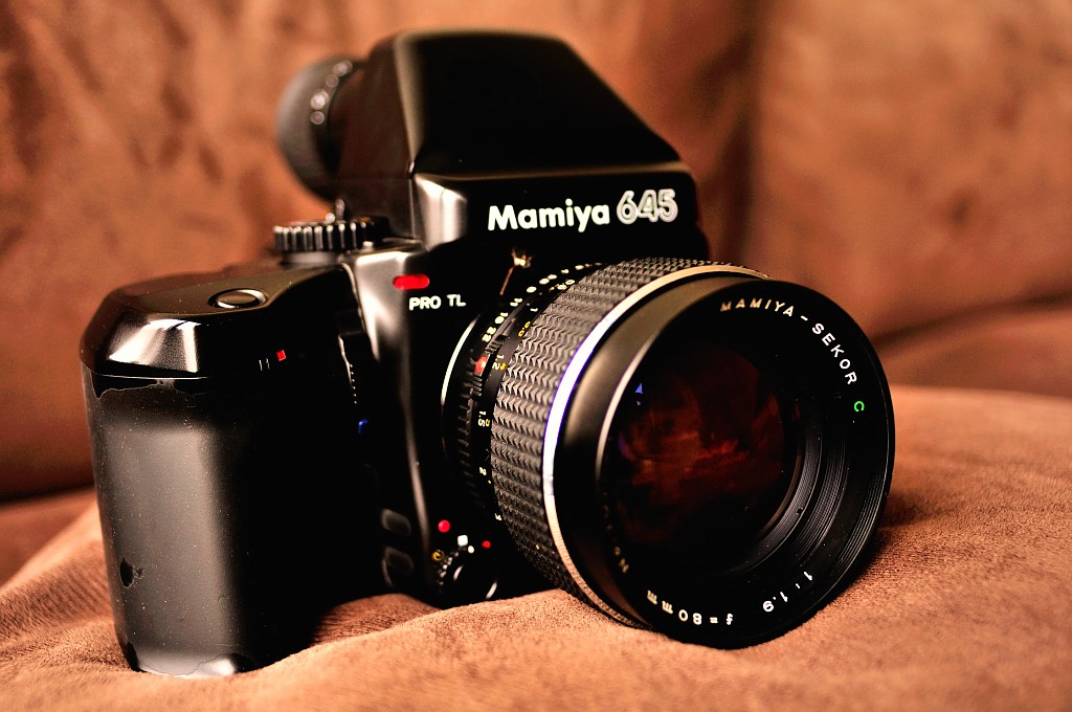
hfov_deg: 53.2
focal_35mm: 36
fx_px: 1071
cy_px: 356
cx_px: 536
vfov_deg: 36.8
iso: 200
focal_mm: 24
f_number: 2.8
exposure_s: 1/40
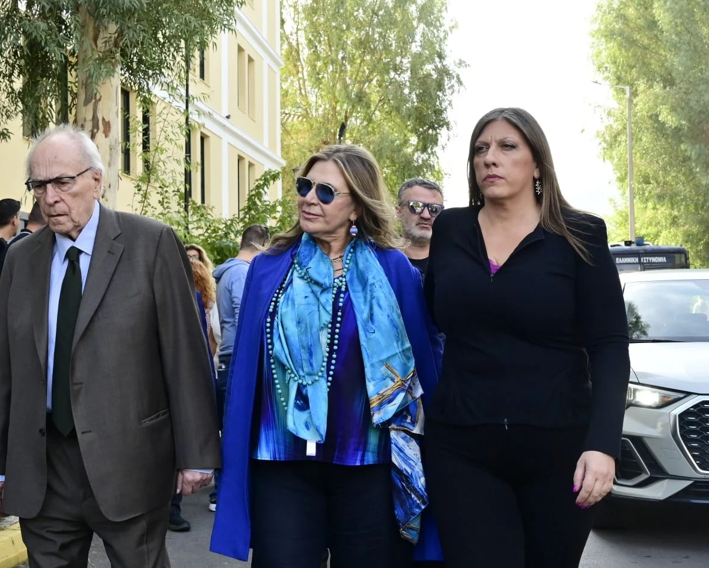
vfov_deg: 22.5
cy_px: 288
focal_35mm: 68
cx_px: 284
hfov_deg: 27.8
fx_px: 1427
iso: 1600
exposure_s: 1/400
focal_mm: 38
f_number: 10
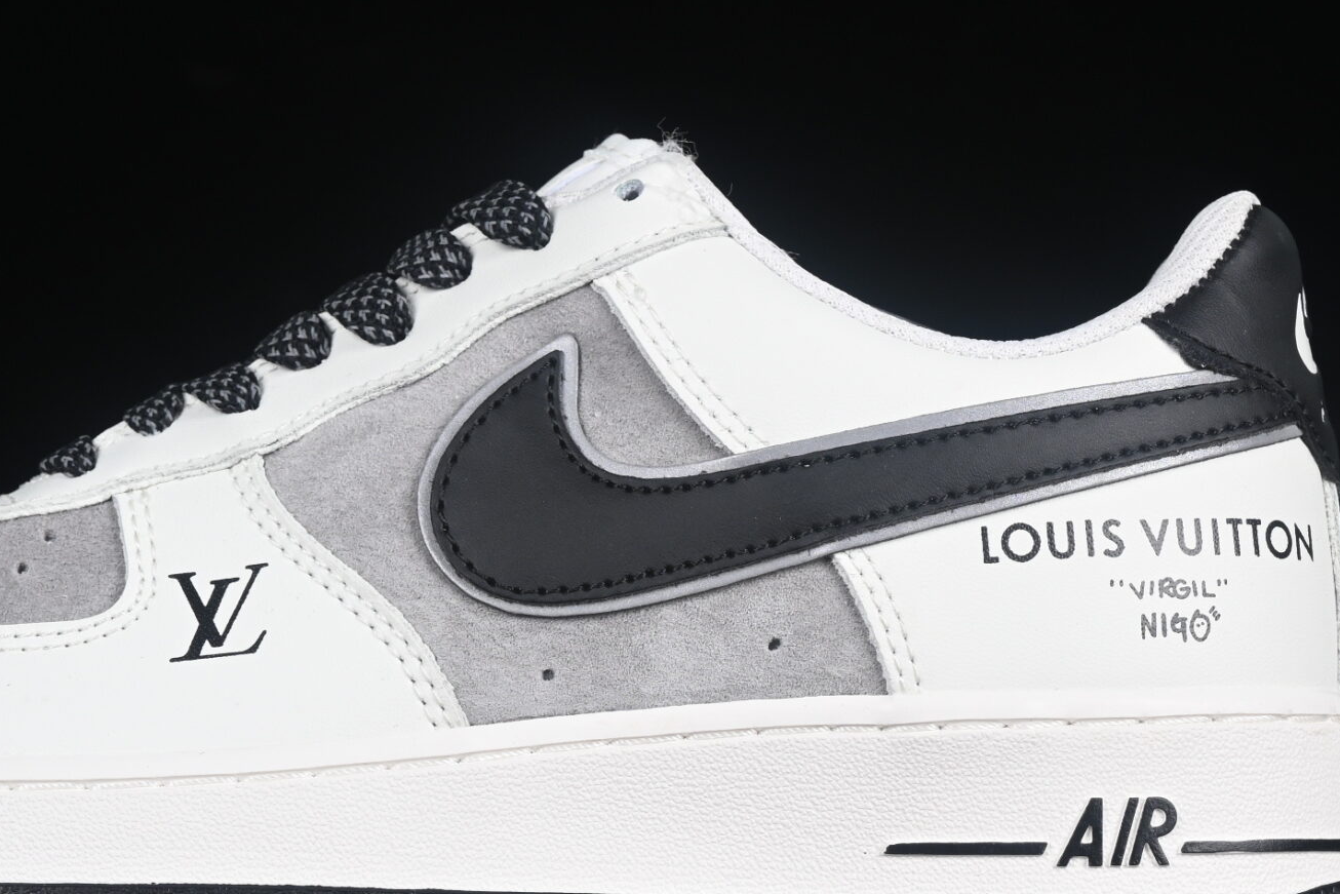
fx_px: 5472
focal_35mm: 147
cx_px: 452
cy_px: 440
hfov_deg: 13.9
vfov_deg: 9.3
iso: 160
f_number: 8
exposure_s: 1/80
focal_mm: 50
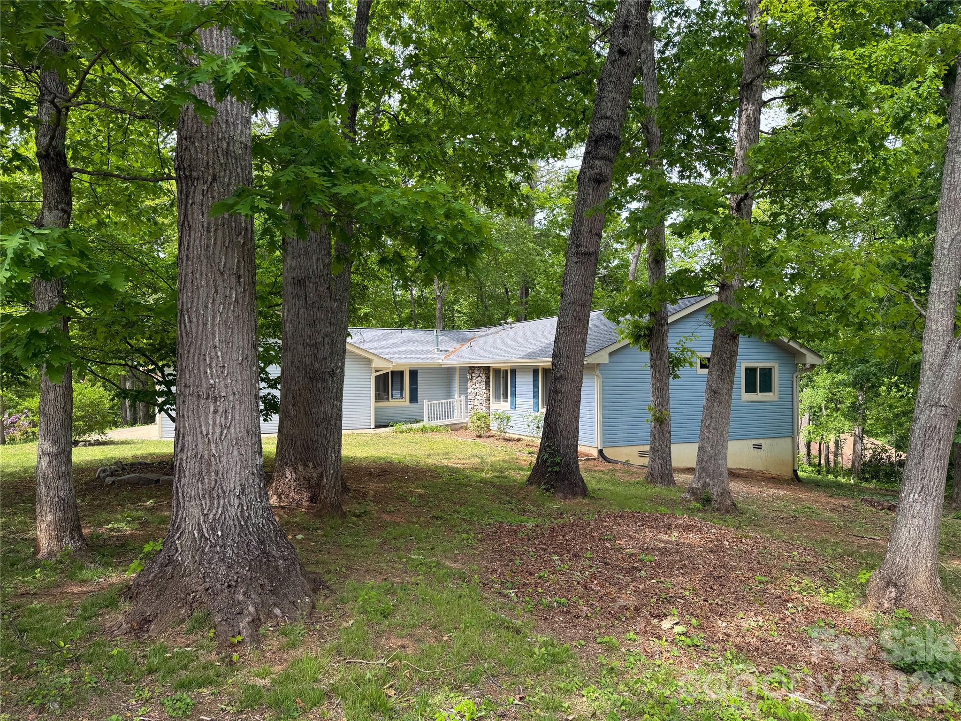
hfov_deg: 71.6
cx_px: 480
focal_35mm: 24
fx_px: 666
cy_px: 360
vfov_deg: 56.8
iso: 80
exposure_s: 1/1000
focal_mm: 6.76
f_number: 1.8
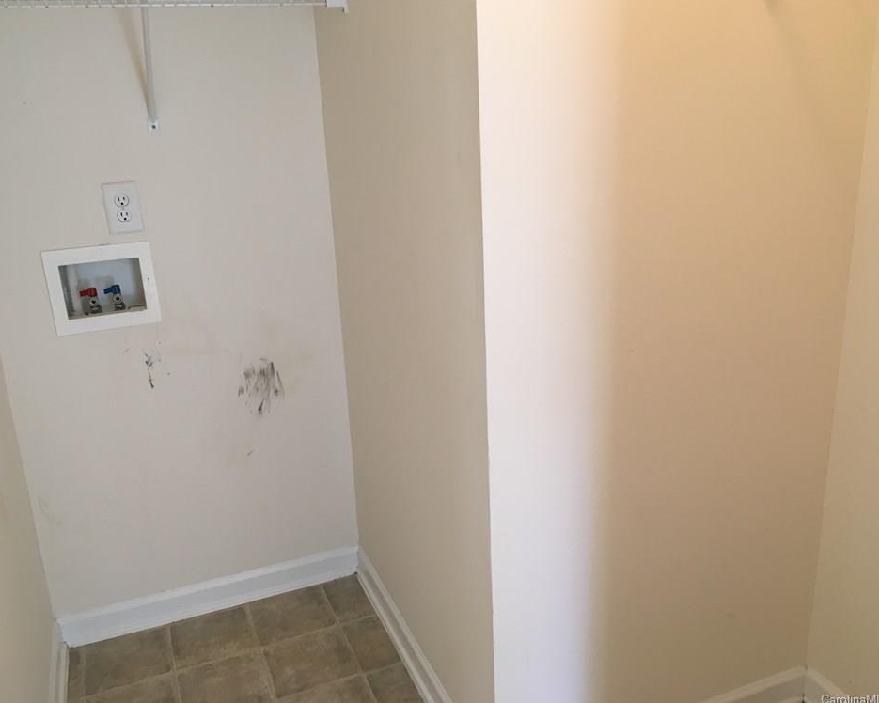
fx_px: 806
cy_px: 348
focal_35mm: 31
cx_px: 447
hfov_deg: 57.2
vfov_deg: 47.1
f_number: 2.2
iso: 50
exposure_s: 1/30
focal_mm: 4.15
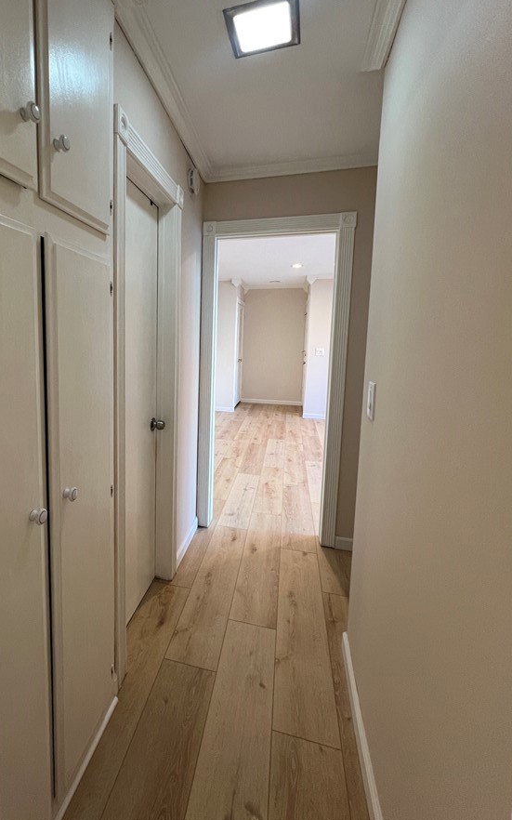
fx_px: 357
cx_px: 177
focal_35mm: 16
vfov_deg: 97.6
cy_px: 379
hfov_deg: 69.5
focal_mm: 1.57
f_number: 1.8
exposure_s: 1/60
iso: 200
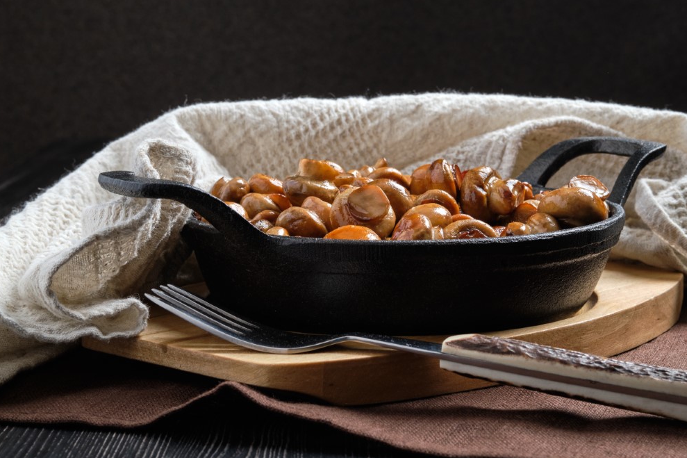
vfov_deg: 15.0
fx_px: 1736
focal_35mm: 91
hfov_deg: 22.4
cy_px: 220
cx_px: 397
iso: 200
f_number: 11
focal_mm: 50
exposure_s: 1/125
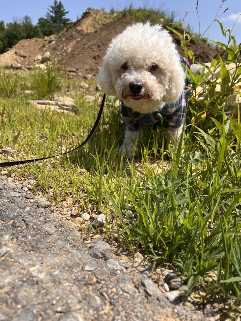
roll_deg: -4.2
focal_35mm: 26
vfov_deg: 67.3
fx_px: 241
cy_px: 160
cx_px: 120
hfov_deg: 53.1
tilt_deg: -20.5
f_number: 1.6
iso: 50
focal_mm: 5.1
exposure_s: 1/3311
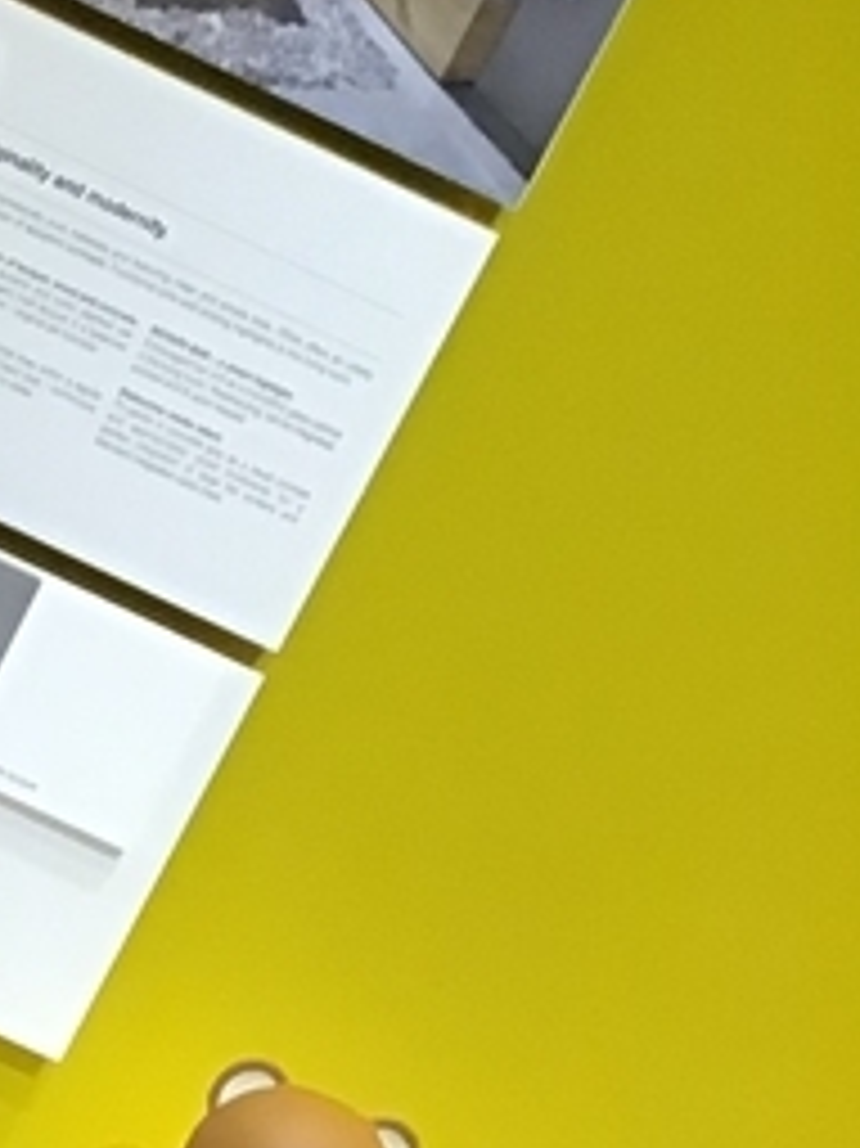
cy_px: 2652
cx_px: -1157
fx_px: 4840
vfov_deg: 11.5
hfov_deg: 9.2
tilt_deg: -29.5
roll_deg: -24.4
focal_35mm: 146
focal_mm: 3.3
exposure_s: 1/30
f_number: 2.4
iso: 100
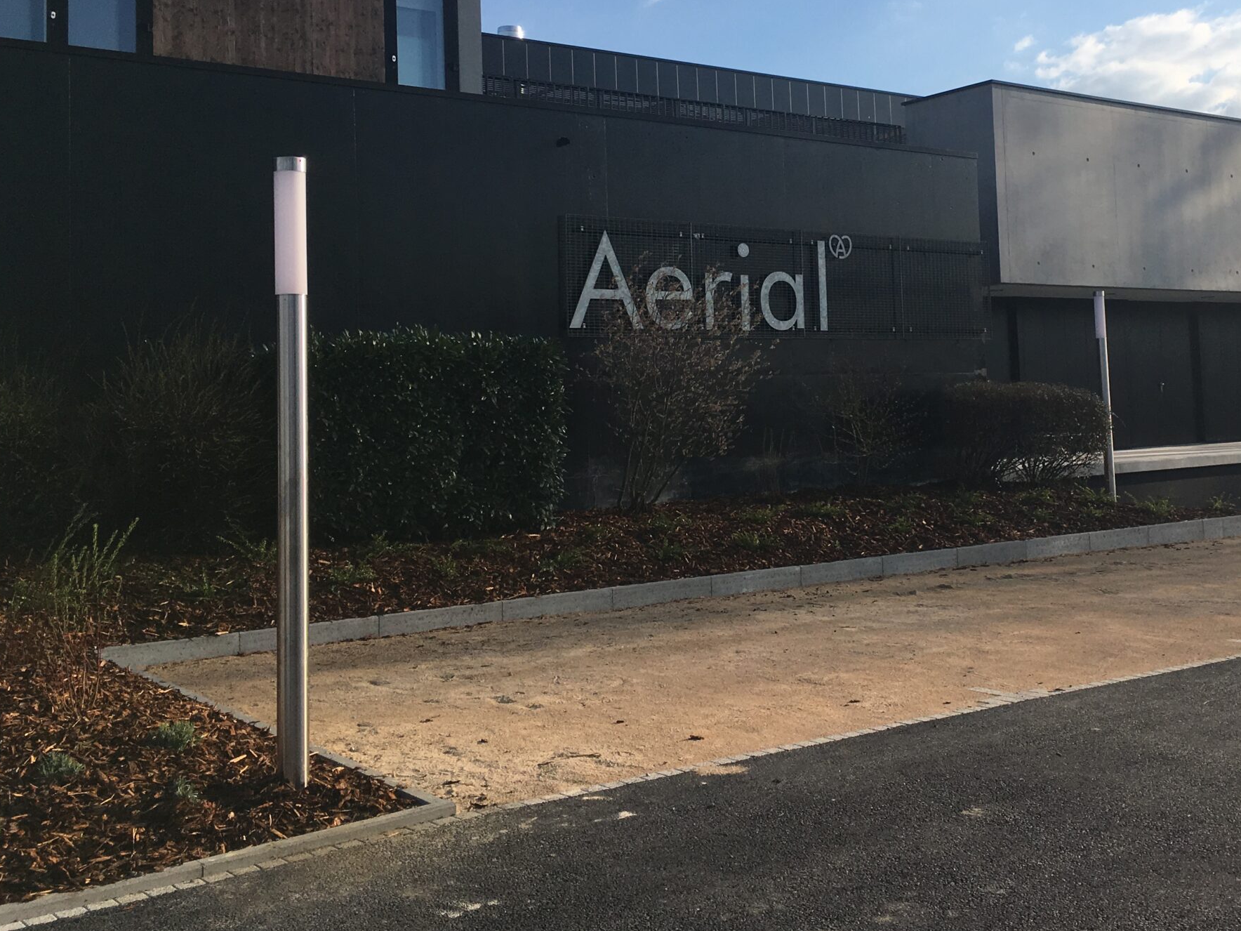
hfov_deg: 44.0
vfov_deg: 33.9
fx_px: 1506
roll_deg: +2.0
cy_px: 277
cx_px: 844
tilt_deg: +6.4
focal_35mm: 42
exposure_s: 1/1876
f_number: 2.2
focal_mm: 4.15
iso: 25
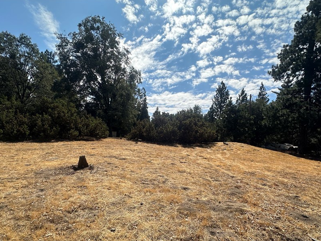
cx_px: 165
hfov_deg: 87.7
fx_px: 167
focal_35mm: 18
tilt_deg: -1.7
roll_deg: -1.5
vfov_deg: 70.4
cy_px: 151
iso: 50
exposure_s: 1/2132
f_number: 2.2
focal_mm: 2.22
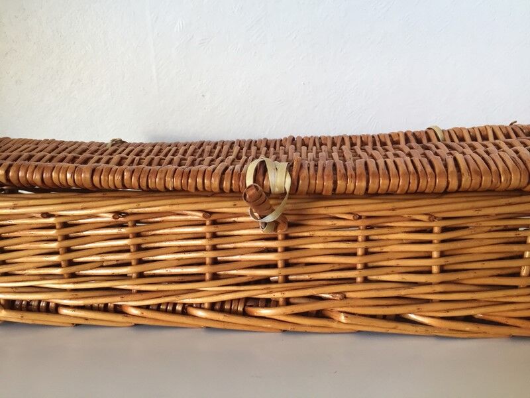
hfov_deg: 61.7
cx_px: 265
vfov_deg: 48.2
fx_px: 444
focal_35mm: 29
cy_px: 199
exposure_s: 1/33
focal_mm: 4.15
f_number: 2.2
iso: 100
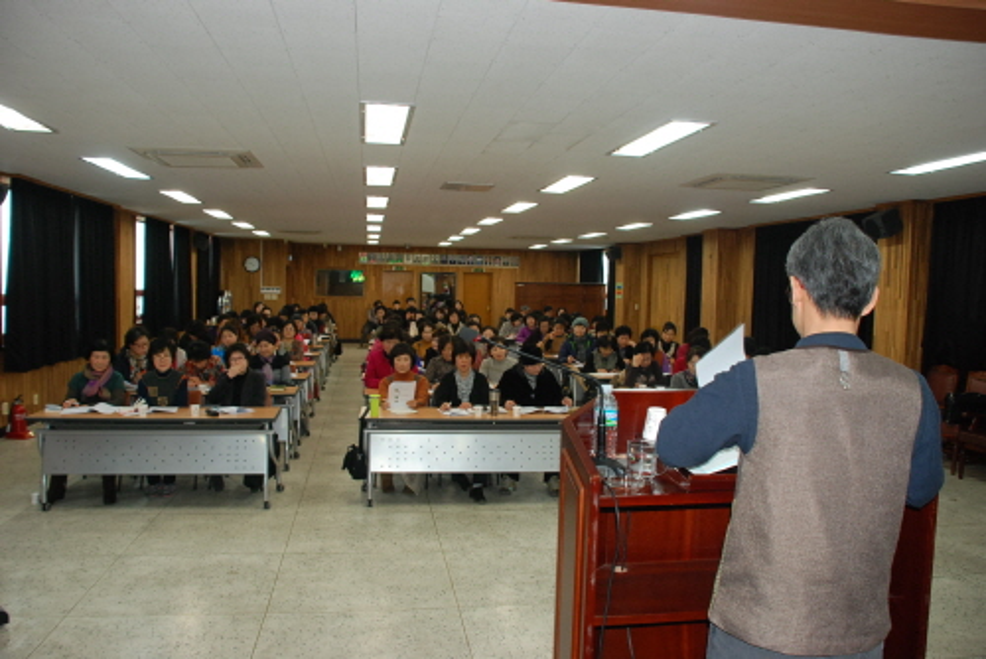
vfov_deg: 43.7
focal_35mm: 30
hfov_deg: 61.9
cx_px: 493
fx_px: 822
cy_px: 330
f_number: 4.5
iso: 640
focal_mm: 20
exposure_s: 1/60
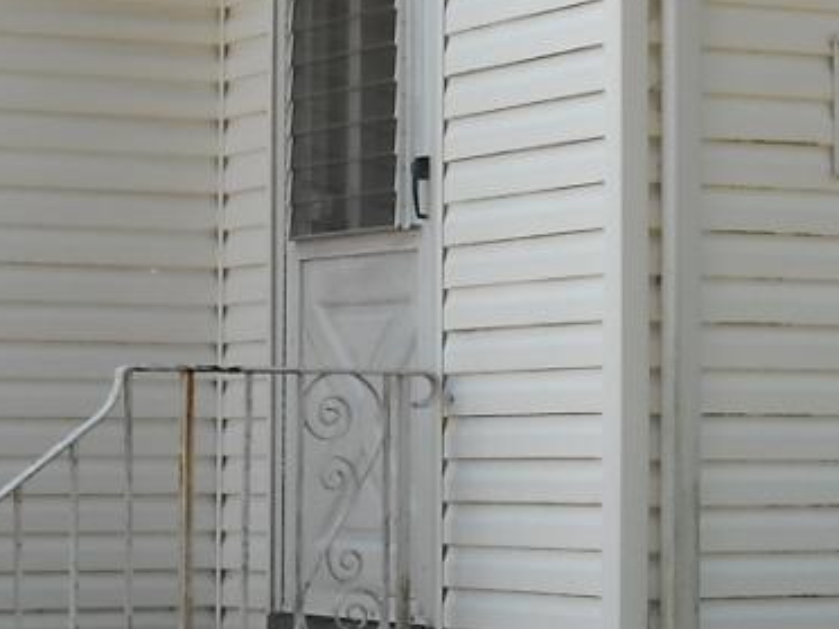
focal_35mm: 141
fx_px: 3417
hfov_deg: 14.0
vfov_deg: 10.5
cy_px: 351
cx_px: 237
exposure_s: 1/438
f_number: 2.8
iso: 64
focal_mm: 5.7
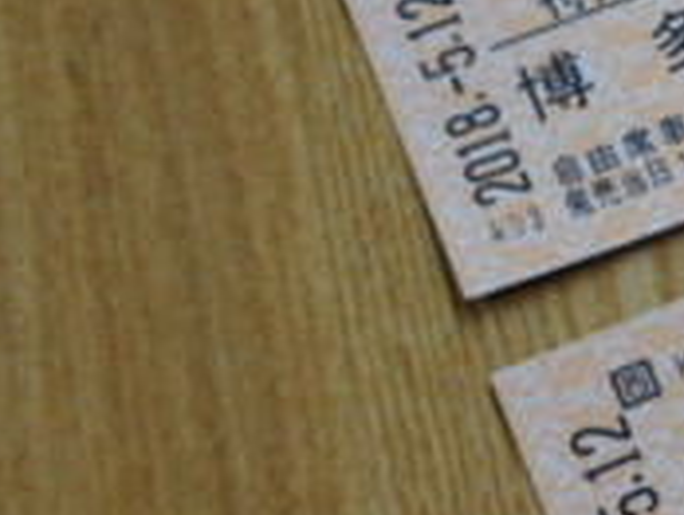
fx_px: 1998
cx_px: 845
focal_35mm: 101
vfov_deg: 14.7
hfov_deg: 18.3
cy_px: 275
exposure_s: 1/30
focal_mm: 6.9
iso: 200
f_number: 4.5
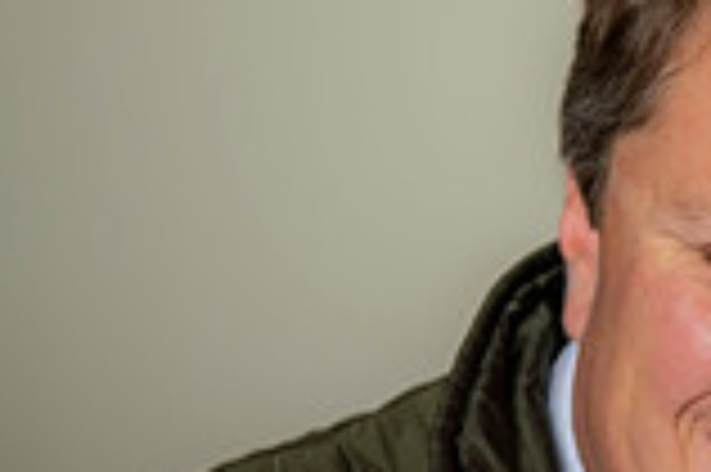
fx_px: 3985
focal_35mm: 202
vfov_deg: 6.7
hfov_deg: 9.8
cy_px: 760
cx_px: 1184
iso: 200
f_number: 4.5
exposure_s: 1/200
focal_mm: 55
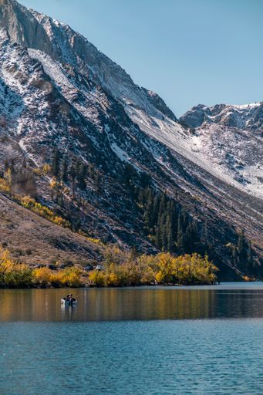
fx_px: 932
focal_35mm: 85
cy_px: 198
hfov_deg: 16.1
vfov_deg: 23.9
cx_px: 132
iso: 100
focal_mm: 85
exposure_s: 1/1600
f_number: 2.2
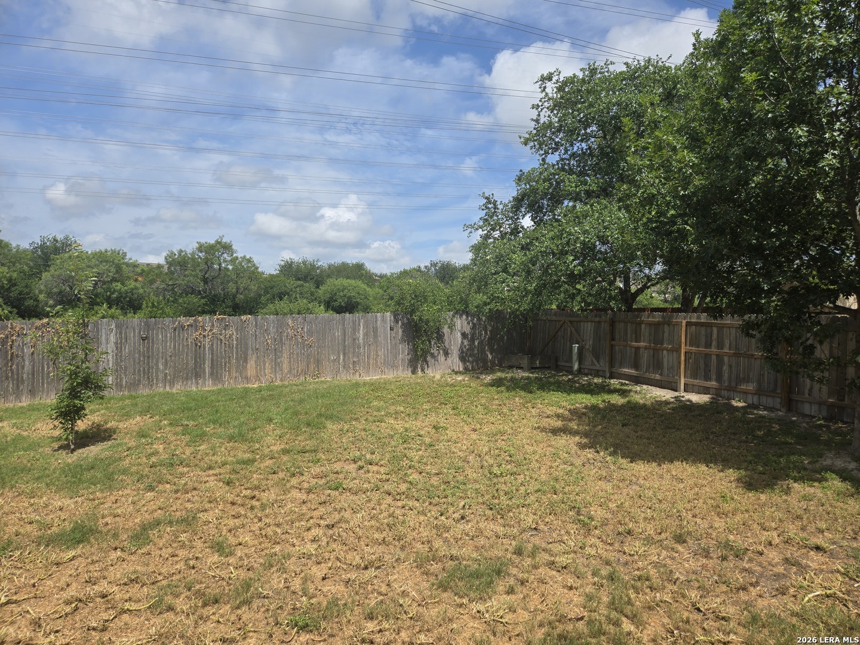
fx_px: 571
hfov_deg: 73.9
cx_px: 430
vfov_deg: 58.9
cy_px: 322
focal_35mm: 23
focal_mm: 5.4
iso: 25
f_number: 1.8
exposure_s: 1/2180
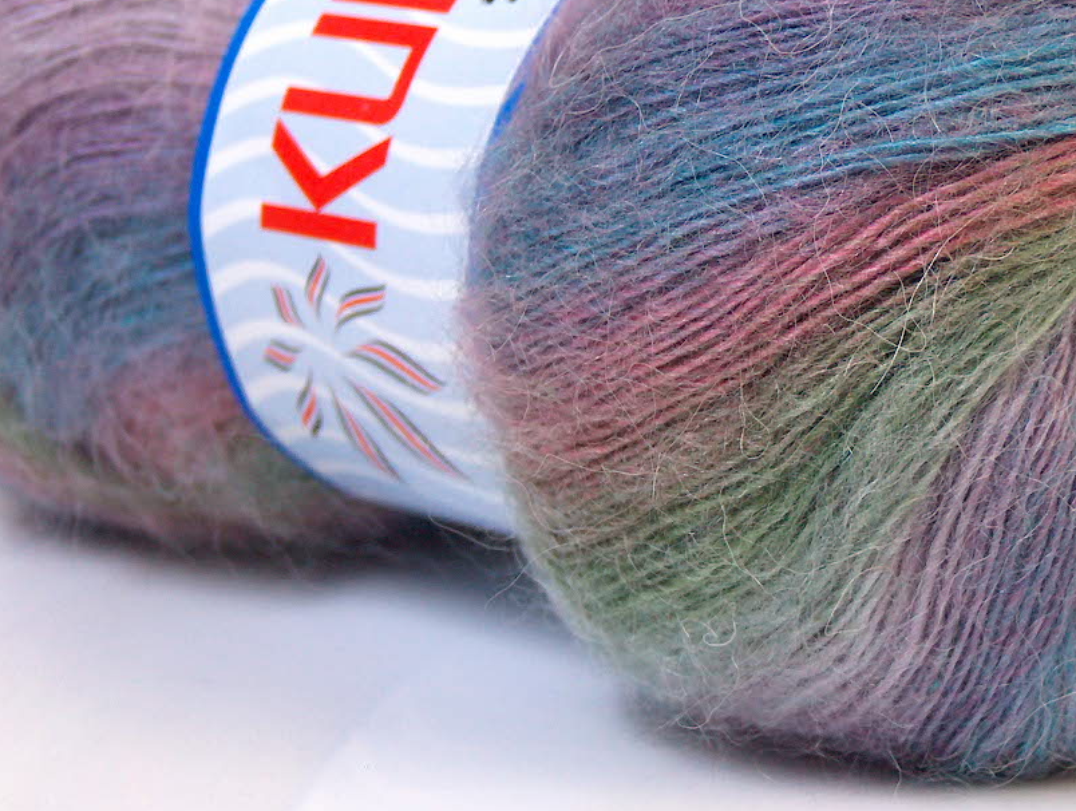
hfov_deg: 16.9
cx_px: 709
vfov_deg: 12.8
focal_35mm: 116
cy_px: 226
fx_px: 3612
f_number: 2.9
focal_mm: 14.73
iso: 200
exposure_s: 1/20.9
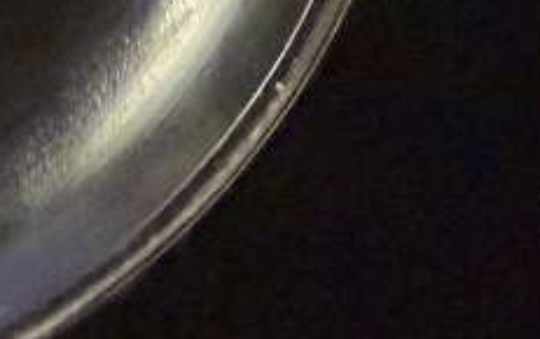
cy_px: -369
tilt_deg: -66.8
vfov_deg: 9.3
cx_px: -393
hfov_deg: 14.2
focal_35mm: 132
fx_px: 1945
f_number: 2.2
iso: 500
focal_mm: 2.22
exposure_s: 1/60
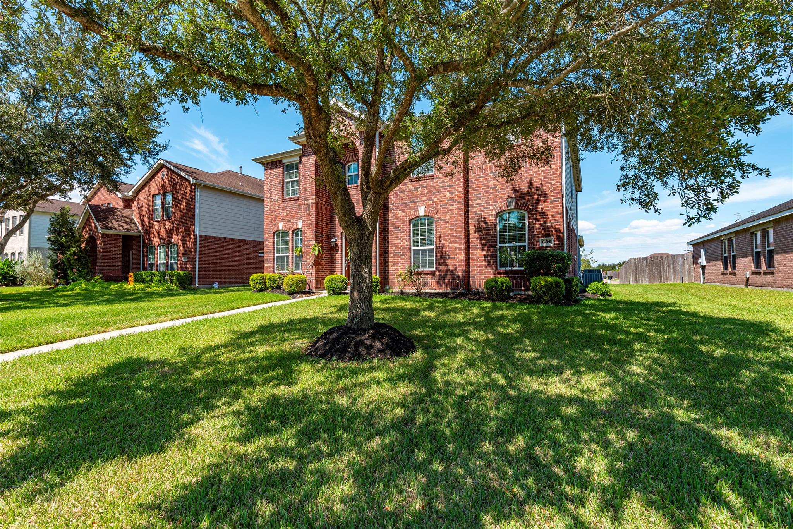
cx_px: 396
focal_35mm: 16
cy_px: 264
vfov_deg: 73.8
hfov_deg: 96.7
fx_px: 352
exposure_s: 1/200
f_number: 10
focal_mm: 16
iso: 100
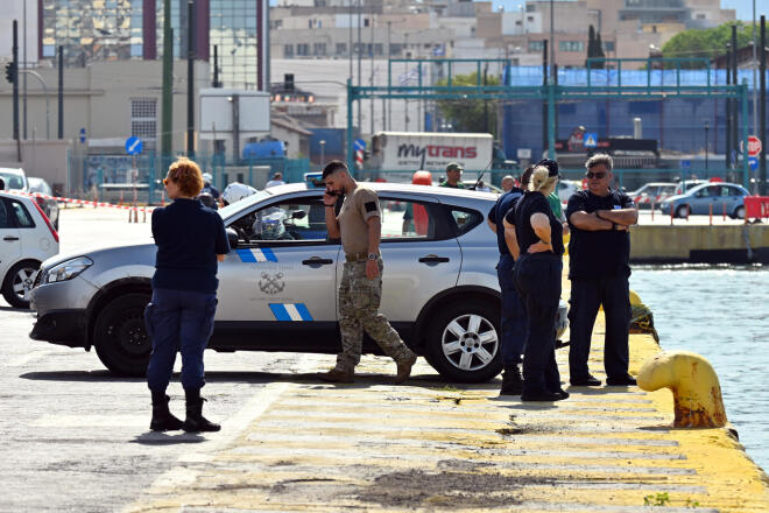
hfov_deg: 7.6
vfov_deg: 5.1
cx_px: 384
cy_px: 256
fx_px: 5767
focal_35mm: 270
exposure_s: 1/640
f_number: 6.3
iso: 140
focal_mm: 180
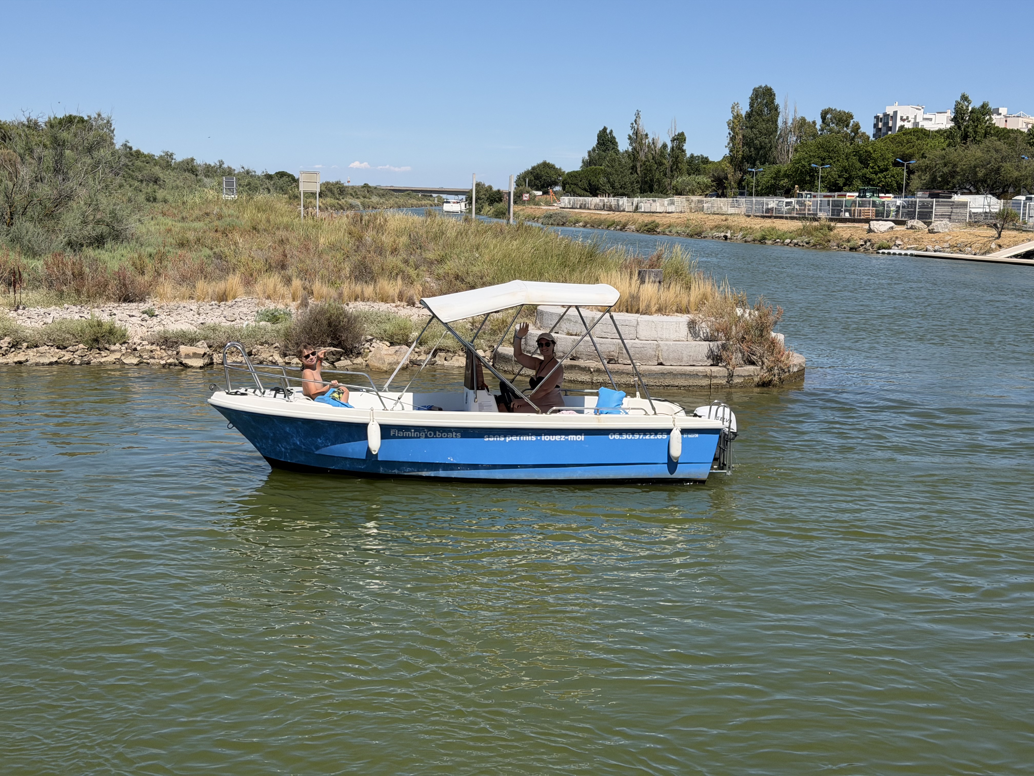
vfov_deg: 30.3
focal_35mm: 48
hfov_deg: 39.7
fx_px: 1434
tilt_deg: -8.5
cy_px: 388
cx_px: 517
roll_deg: -1.7
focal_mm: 6.76
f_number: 1.78
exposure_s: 1/6536
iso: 64
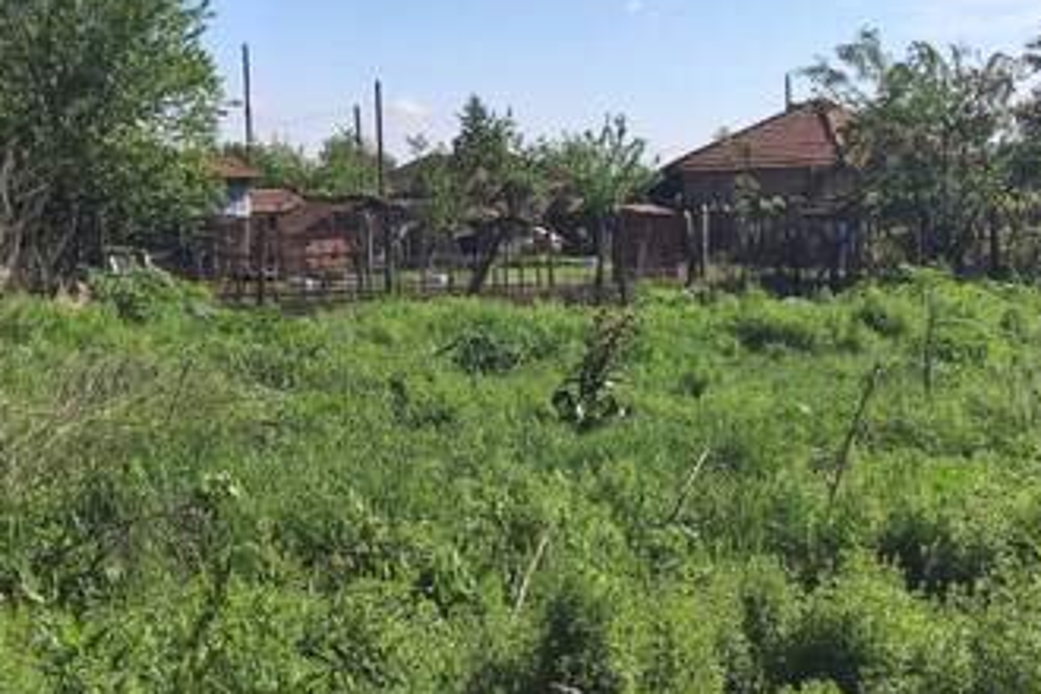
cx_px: 577
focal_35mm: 61
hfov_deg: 32.9
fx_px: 1764
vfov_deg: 22.3
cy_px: 364
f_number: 1.79
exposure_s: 1/2396
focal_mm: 4.71
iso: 50
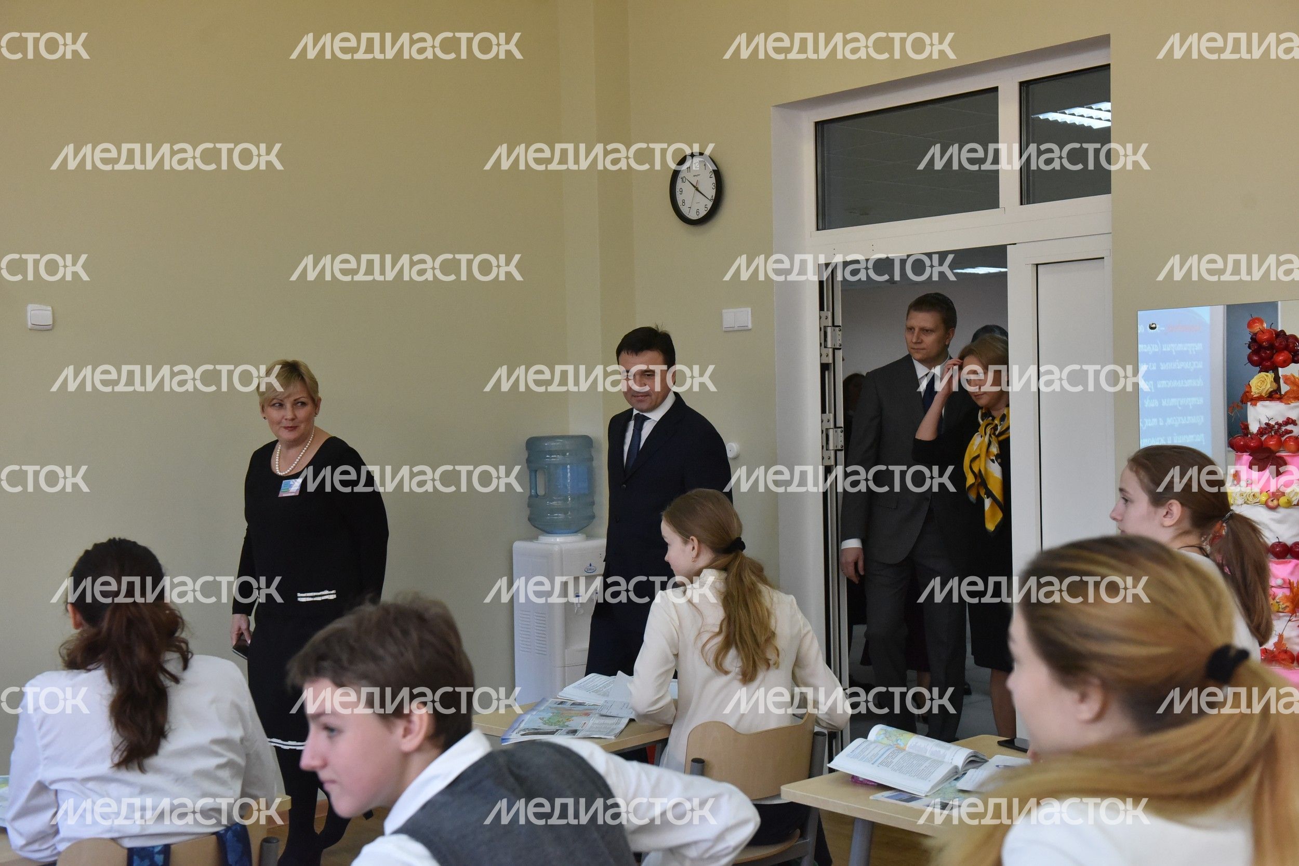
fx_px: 1732
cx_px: 650
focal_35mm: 48
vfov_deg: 28.1
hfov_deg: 41.1
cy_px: 433
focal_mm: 48
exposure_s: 1/800
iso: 2500
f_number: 5
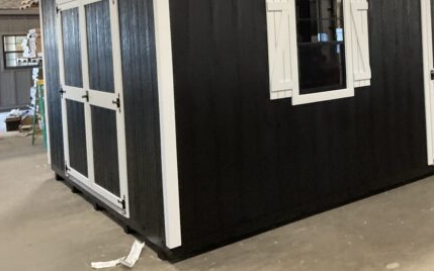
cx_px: 293
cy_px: 50
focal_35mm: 43
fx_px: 509
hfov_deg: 45.4
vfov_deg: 29.1
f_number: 1.8
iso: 200
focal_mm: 3
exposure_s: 1/60
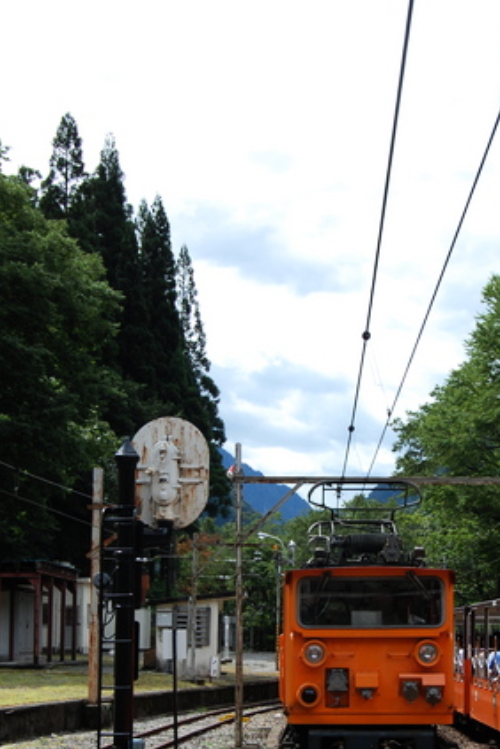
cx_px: 311
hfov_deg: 20.0
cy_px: 503
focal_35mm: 68
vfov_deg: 29.4
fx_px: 1417
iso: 200
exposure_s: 1/320
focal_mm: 32
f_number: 9
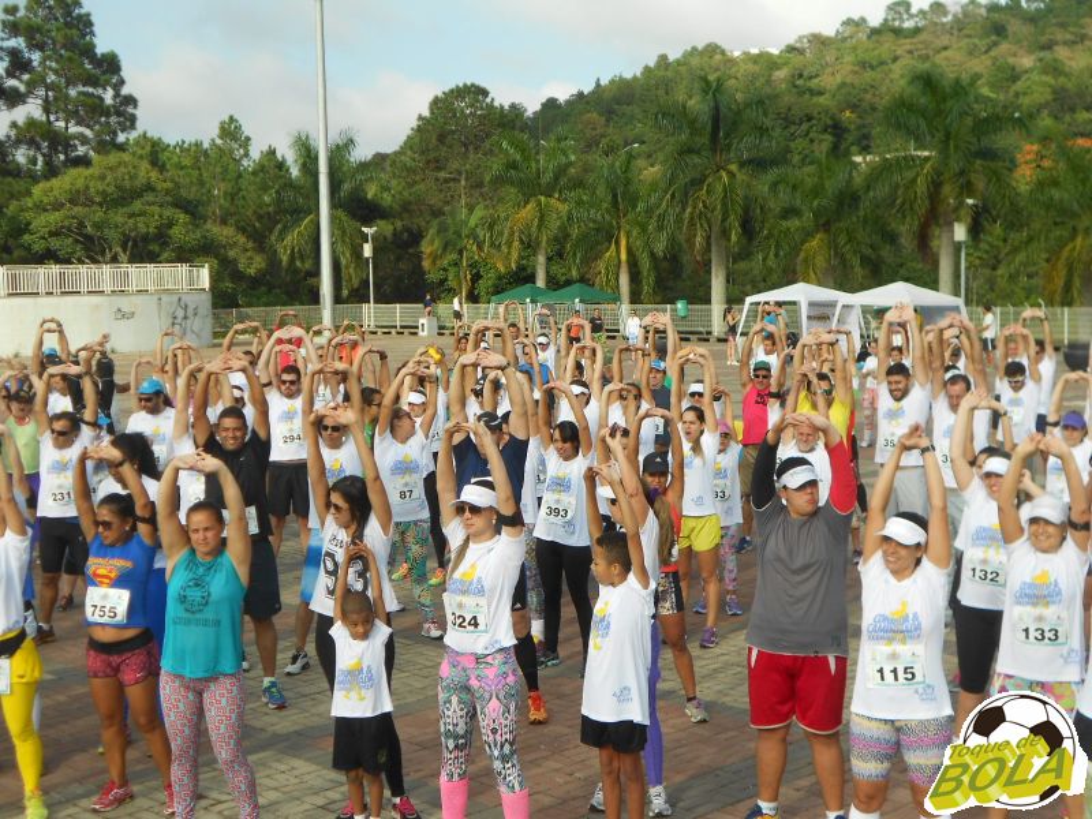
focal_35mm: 49
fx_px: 1546
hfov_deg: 38.9
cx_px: 546
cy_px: 410
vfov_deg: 29.7
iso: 80
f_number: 4.5
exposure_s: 1/320
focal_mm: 9
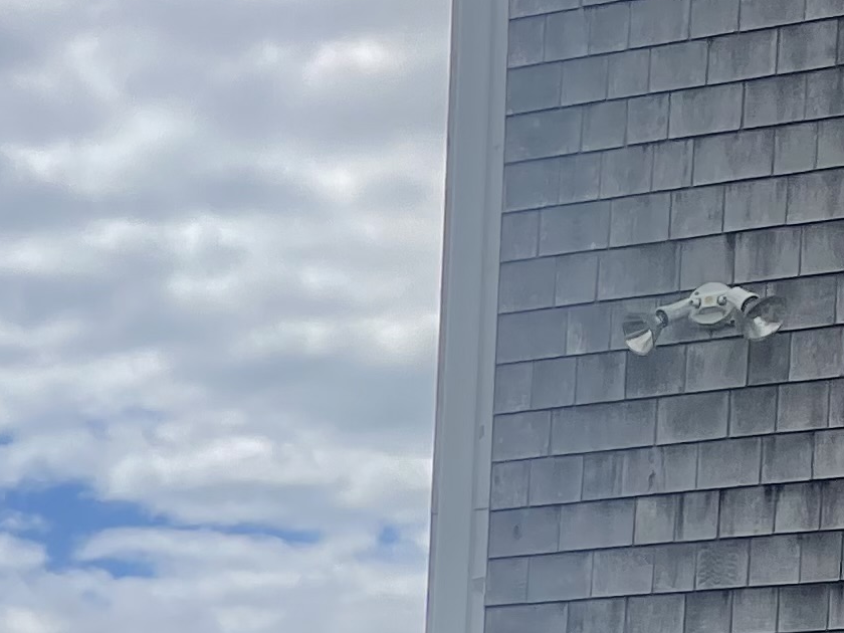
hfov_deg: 12.8
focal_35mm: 120
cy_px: 1207
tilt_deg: -2.8
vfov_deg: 11.3
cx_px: -1160
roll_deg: -1.5
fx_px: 2926
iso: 32
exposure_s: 1/5917
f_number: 1.6
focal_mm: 5.1
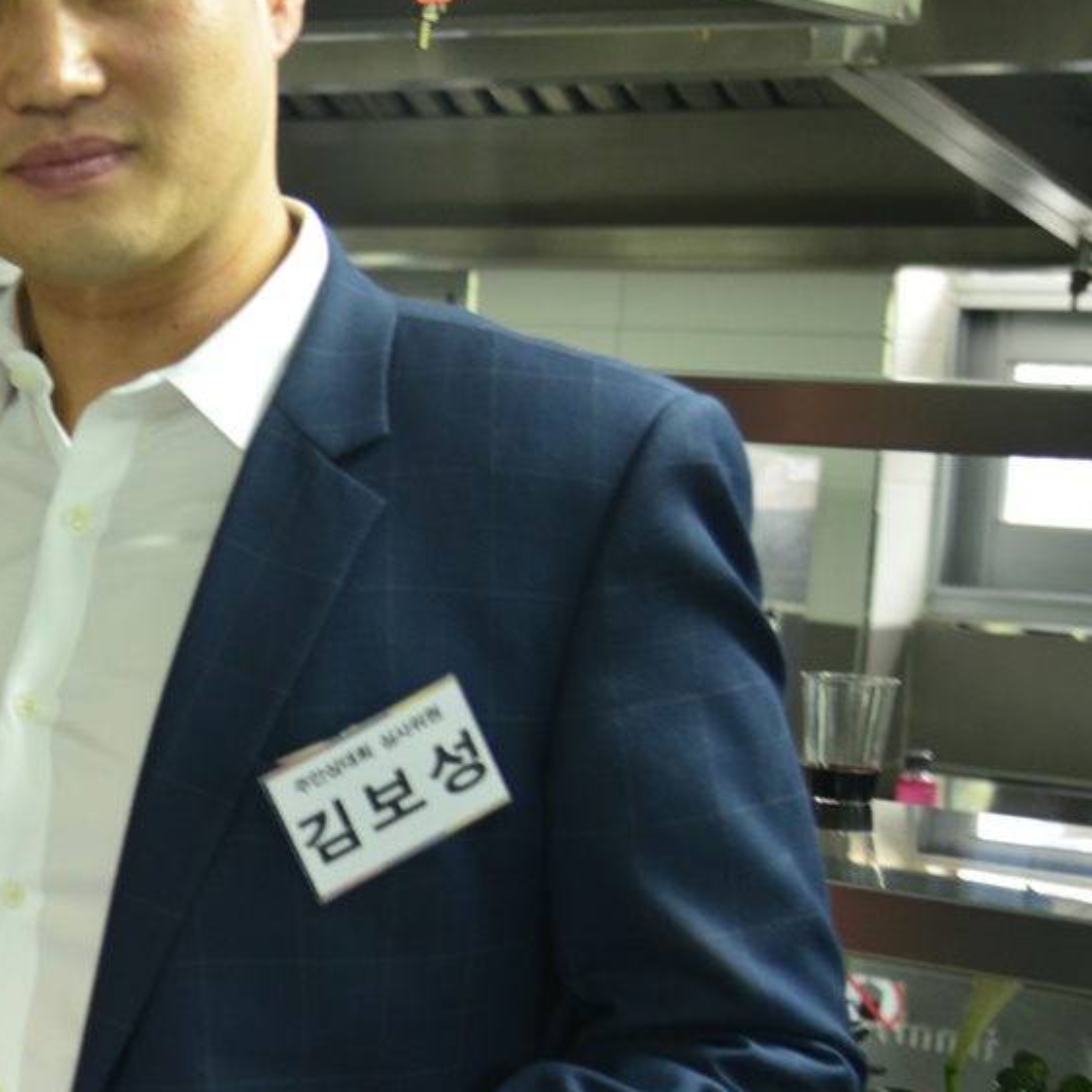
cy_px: 622
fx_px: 3284
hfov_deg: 17.4
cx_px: -429
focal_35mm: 92
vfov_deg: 18.9
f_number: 4
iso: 800
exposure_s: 1/25
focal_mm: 38
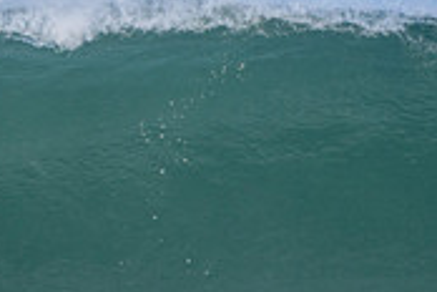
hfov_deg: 1.0
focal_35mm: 1995
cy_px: 323
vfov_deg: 0.7
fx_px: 24215
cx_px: 8
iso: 450
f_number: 5.6
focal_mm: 400
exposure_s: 1/2000
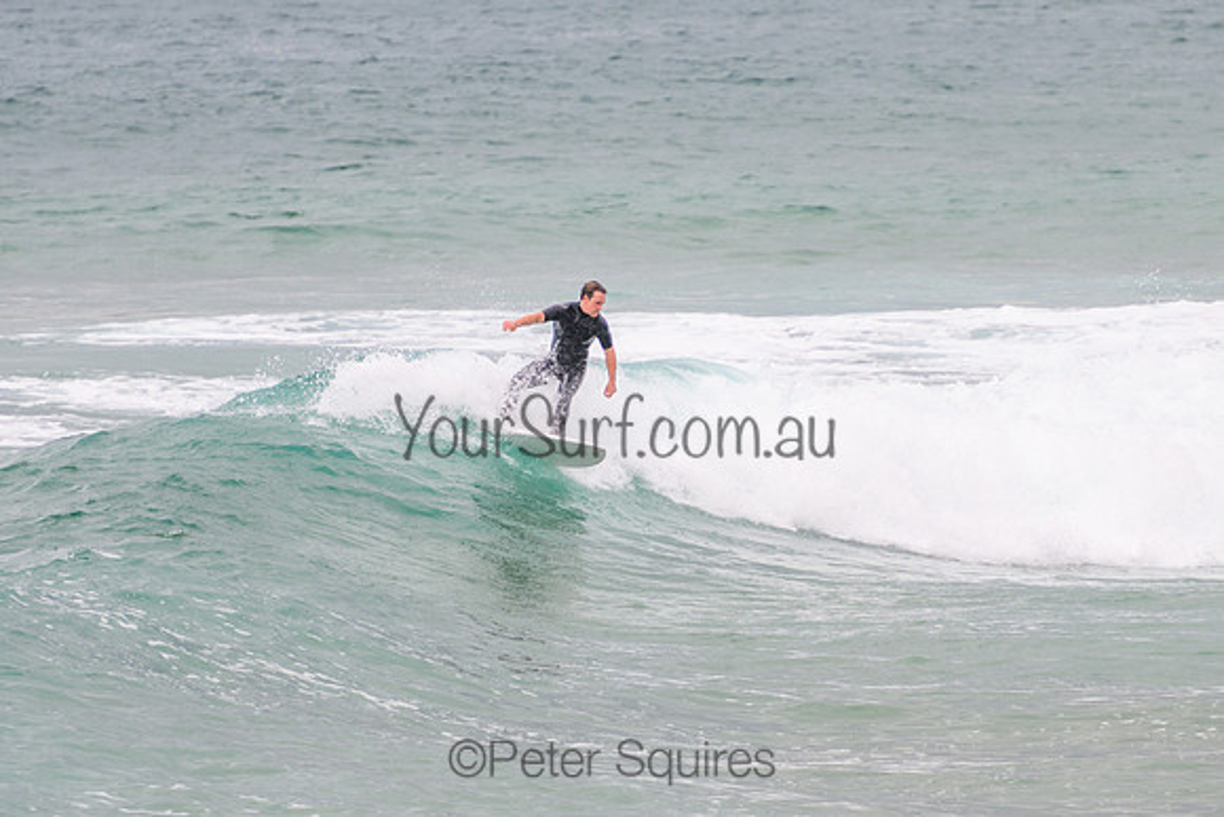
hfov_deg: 3.7
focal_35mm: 550
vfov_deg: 2.5
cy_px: 379
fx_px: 18715
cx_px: 593
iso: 200
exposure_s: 1/2000
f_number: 5.6
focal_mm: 400
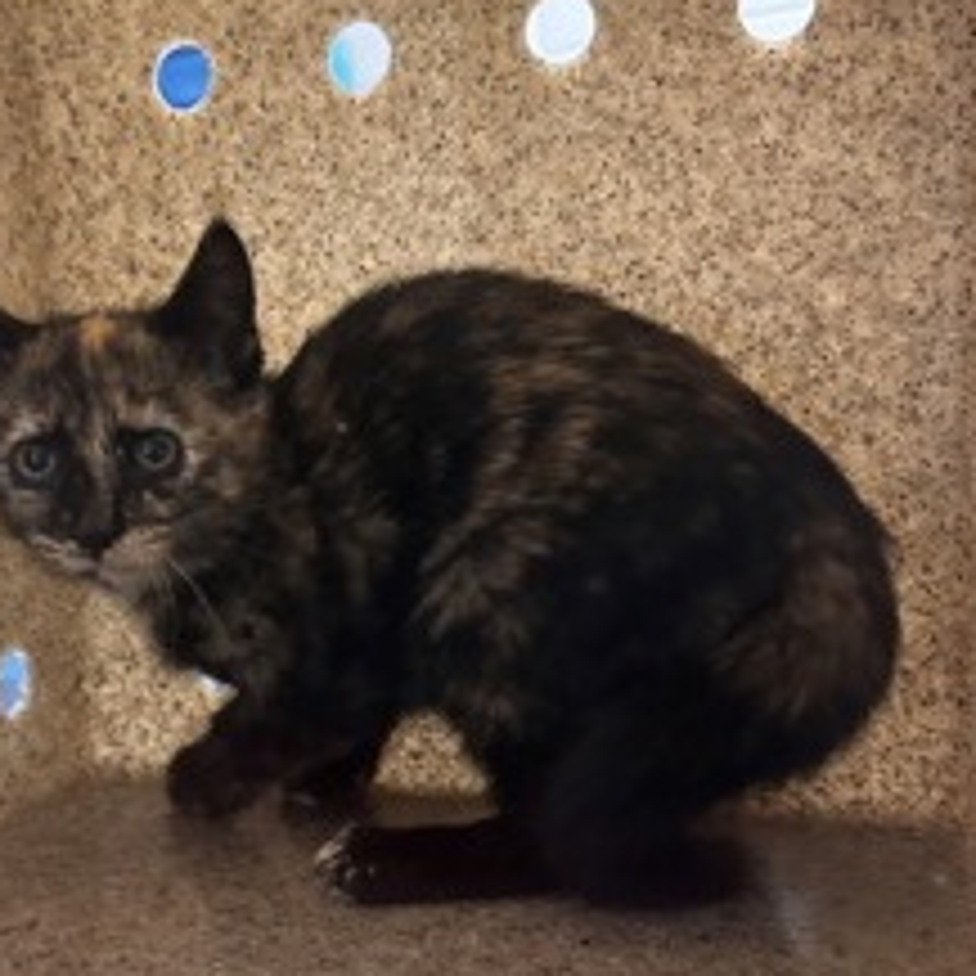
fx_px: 1308
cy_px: 535
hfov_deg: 40.4
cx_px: 326
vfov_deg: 40.9
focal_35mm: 41
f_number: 1.78
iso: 800
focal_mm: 6.86
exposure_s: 1/60
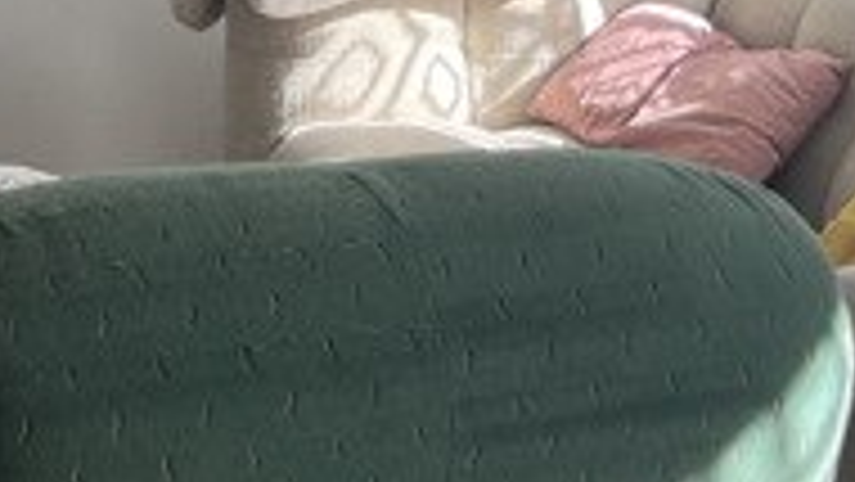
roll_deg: +0.5
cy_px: -275
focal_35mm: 119
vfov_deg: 9.8
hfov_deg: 16.4
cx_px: -418
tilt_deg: -6.2
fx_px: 2699
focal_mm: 5.1
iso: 40
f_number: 1.6
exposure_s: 1/172
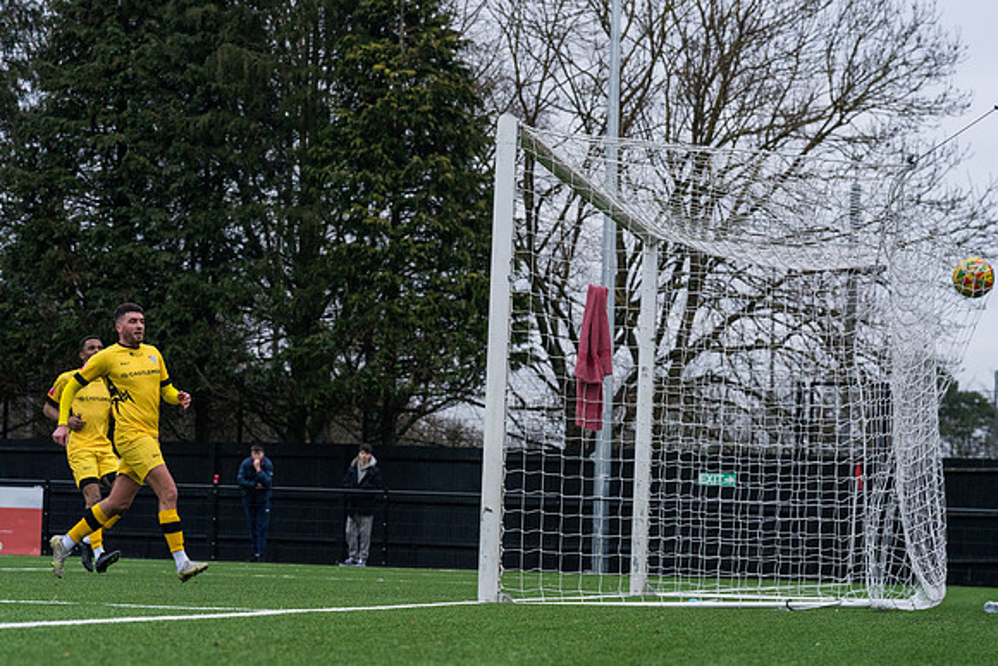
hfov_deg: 13.7
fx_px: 4166
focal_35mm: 150
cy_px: 332
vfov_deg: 9.1
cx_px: 443
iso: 2000
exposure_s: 1/1250
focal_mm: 135
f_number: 8
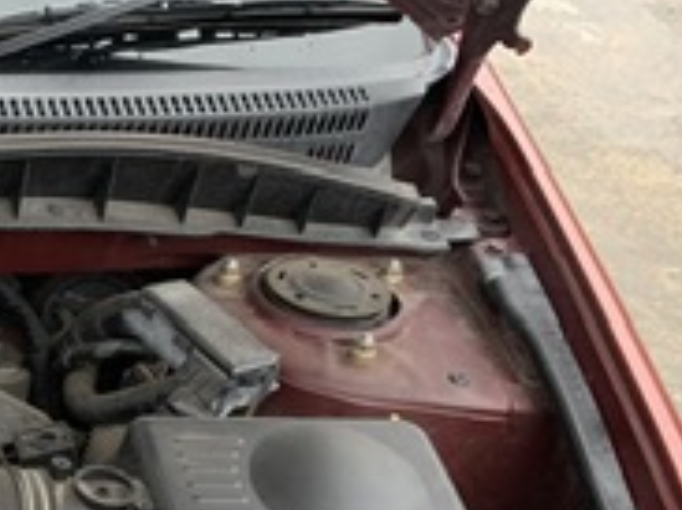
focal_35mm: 91
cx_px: -481
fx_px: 1792
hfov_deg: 18.0
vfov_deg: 15.6
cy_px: 625
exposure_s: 1/122
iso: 40
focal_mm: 4.25
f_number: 1.8
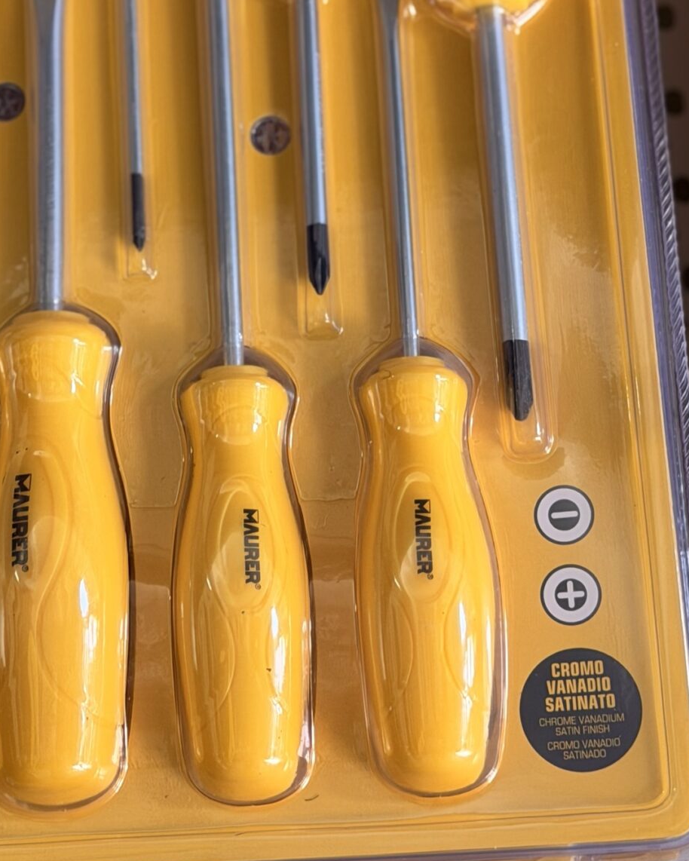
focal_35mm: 105
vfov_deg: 18.0
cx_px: 286
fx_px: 2676
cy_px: 72
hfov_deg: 14.7
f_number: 1.78
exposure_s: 1/50
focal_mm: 6.76
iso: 50
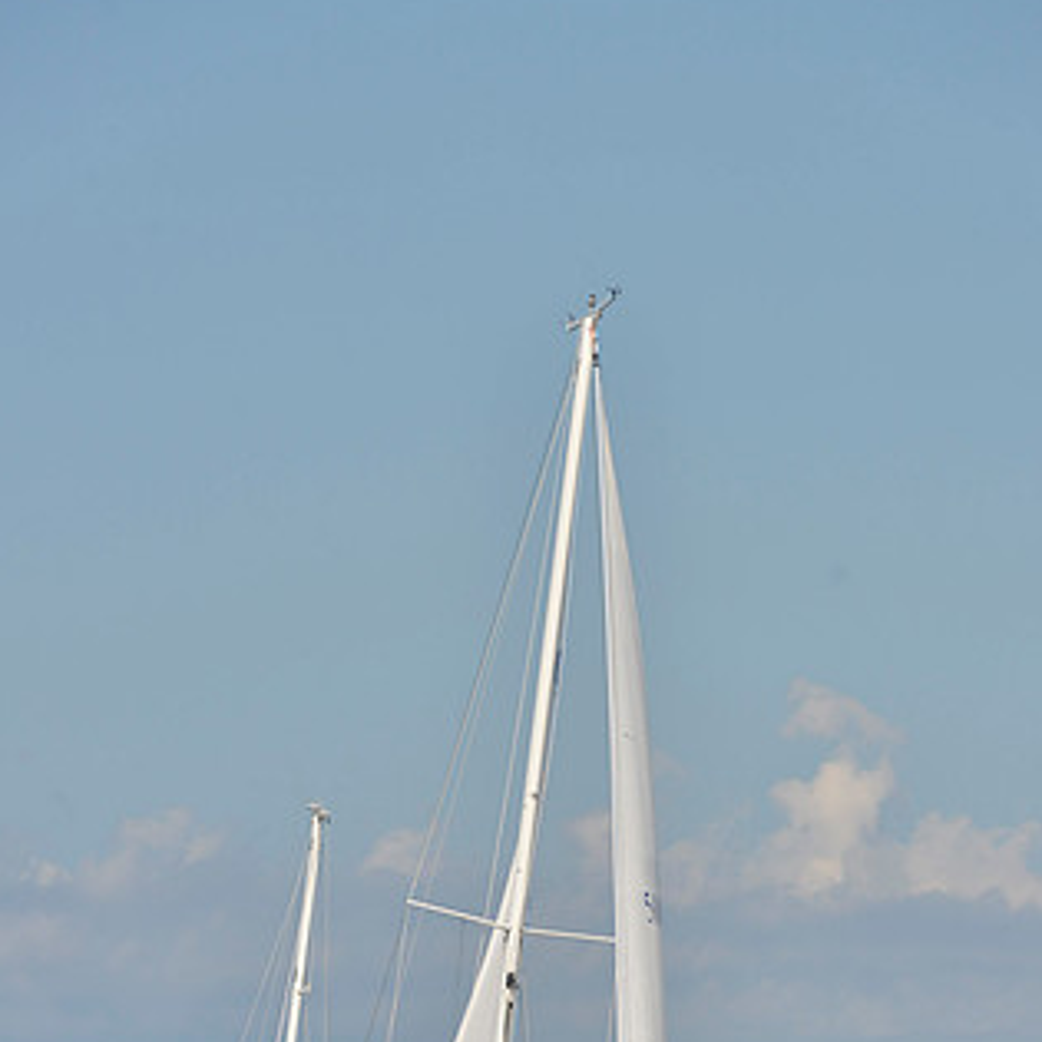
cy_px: 883
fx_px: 11204
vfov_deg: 5.3
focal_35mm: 329
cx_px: 581
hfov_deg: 5.3
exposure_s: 1/1600
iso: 280
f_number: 8
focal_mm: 210
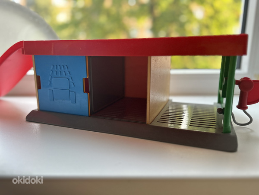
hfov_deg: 67.3
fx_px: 195
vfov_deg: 53.1
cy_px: 98
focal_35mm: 26
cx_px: 130
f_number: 1.5
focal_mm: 5.7
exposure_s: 1/90
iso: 125
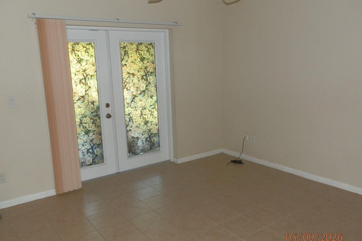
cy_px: 128
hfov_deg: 61.9
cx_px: 179
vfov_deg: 43.6
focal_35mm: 30
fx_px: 302
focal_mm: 5
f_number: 3.1
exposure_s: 1/30
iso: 100
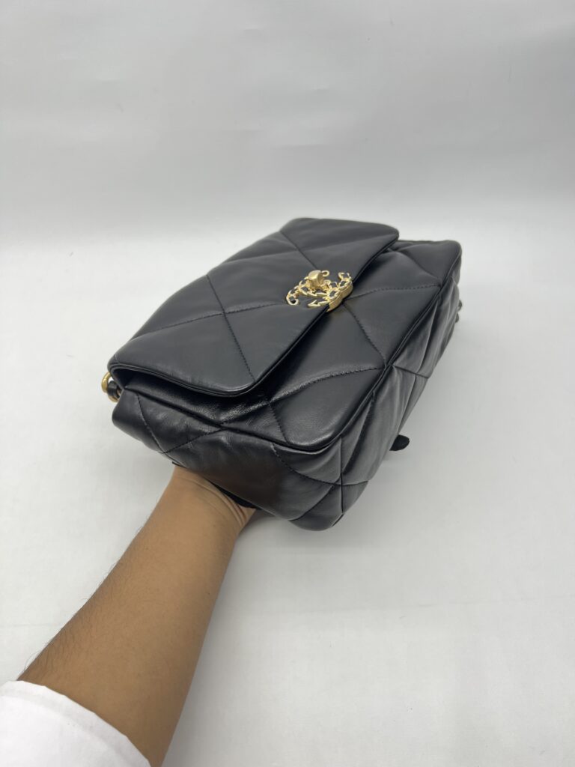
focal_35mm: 26
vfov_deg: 67.3
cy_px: 384
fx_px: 576
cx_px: 288
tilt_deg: -43.1
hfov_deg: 53.1
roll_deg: +2.3
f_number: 1.5
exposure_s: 1/100
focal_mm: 5.7
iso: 40
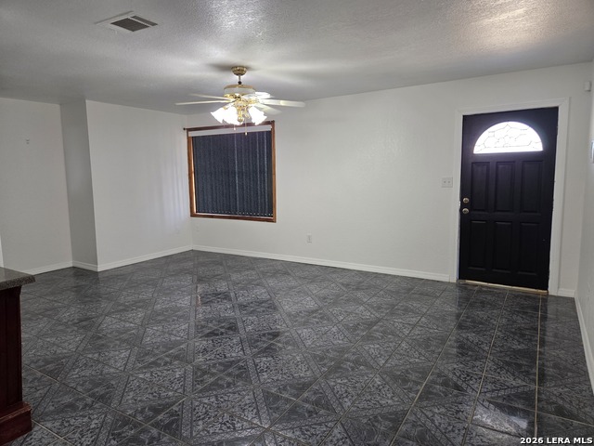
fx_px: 395
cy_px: 223
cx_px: 297
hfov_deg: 73.9
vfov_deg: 58.9
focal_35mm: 23
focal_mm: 5.4
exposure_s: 1/120
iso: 200
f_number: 1.8
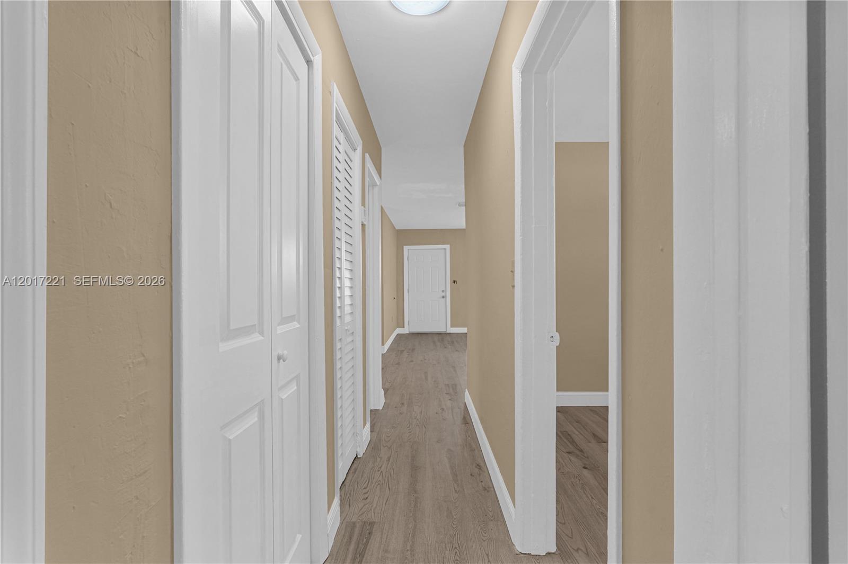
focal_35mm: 16
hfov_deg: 96.8
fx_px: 377
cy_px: 282
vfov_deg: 73.7
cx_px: 424
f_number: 9
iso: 500
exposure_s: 1/30
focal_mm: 16
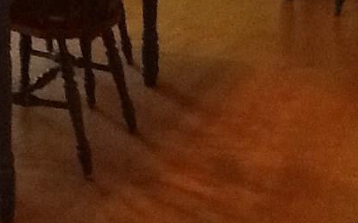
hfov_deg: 18.6
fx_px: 1073
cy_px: -80
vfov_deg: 11.5
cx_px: 33
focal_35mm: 110
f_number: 2.4
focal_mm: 2.03
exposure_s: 1/30
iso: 320
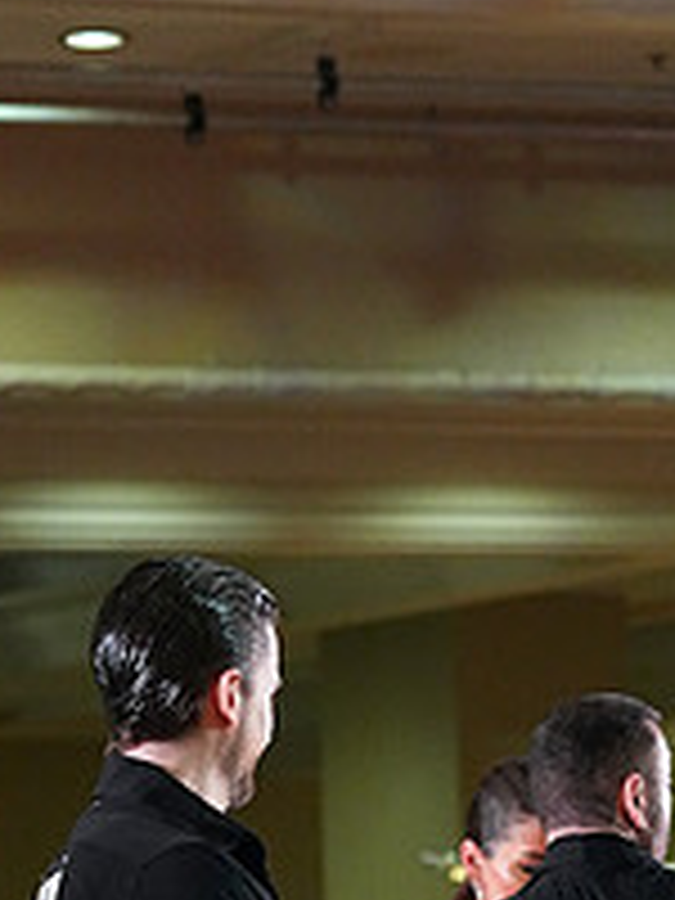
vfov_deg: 6.0
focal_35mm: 327
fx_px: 8502
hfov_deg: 4.5
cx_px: -133
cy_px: 1269
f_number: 5
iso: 8000
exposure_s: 1/400
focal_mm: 117
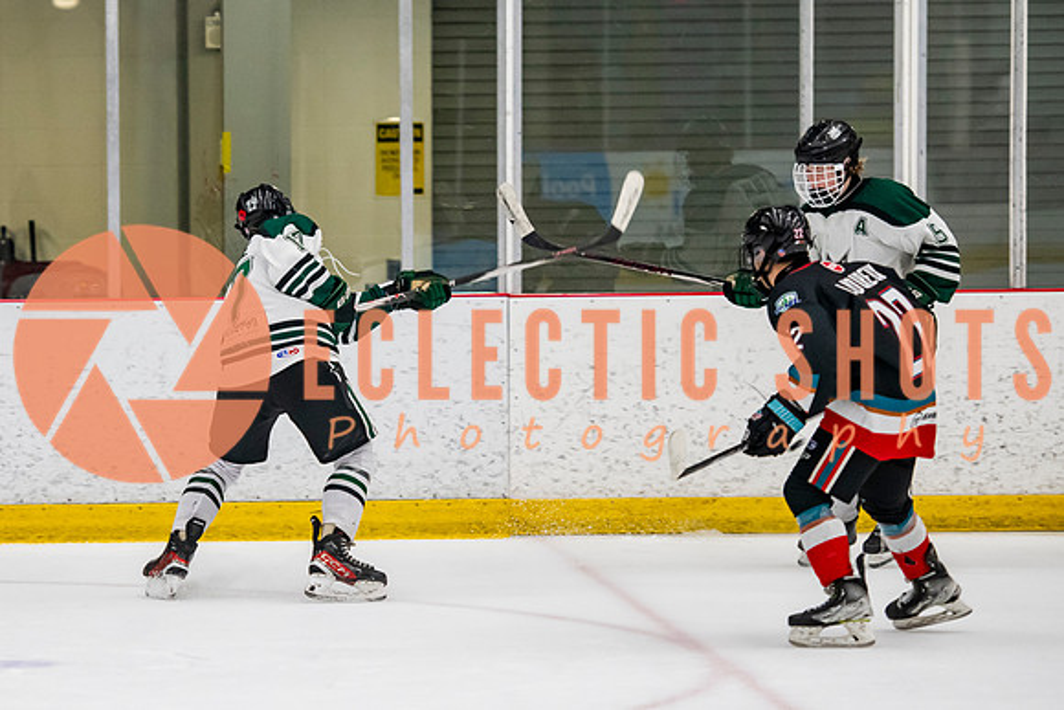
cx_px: 270
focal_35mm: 214
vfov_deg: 6.4
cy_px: 355
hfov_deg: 9.6
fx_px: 6333
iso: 2000
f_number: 3.2
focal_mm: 130
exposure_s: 1/640
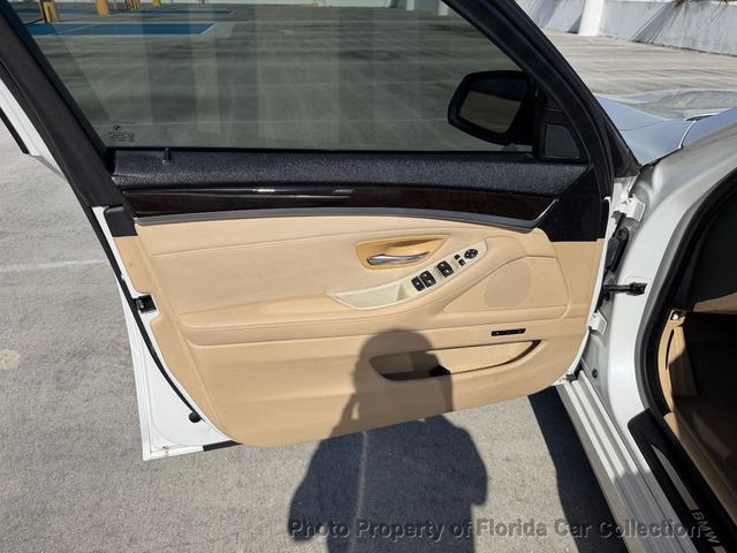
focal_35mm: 24
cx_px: 368
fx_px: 511
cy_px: 276
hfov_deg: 71.6
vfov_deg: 56.8
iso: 80
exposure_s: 1/8130
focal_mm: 6.76
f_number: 1.78
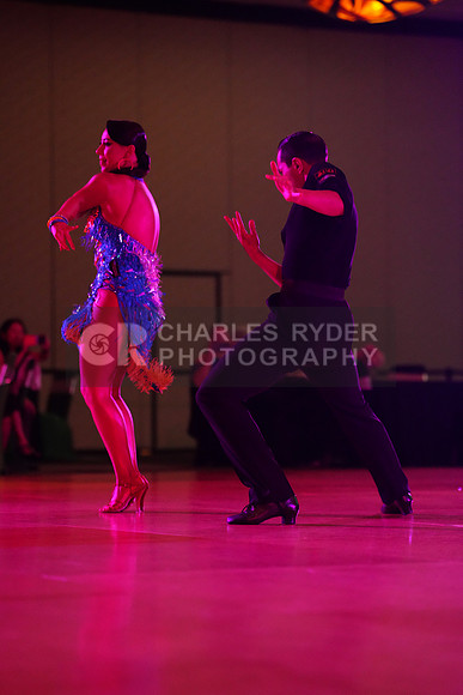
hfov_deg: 11.6
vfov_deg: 17.3
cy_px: 348
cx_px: 232
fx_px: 2275
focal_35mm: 118
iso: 6400
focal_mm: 118
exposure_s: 1/400
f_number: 2.8
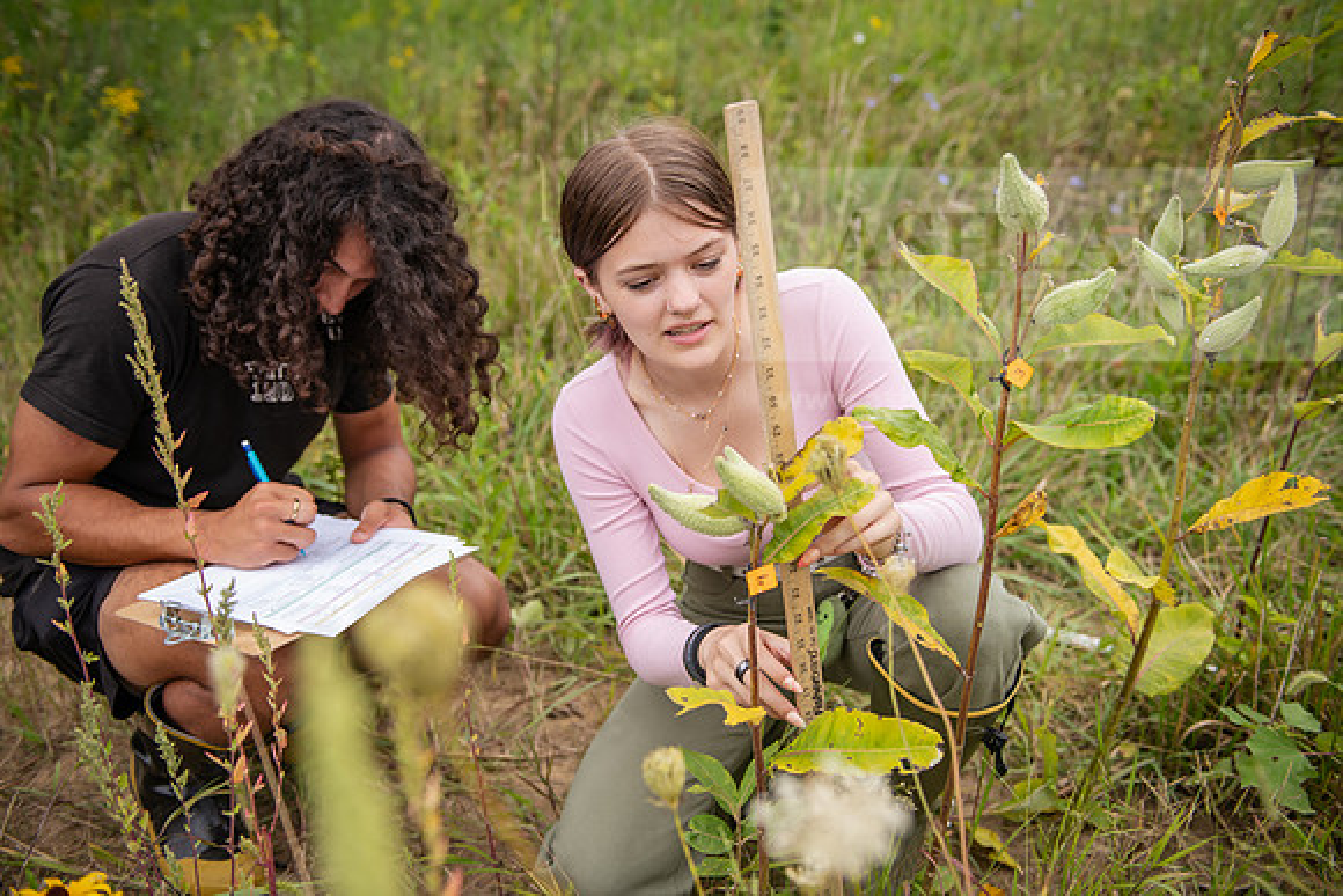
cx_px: 672
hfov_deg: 54.4
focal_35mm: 35
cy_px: 448
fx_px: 1306
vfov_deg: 37.9
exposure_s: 1/320
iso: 80
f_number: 3.2
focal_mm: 35
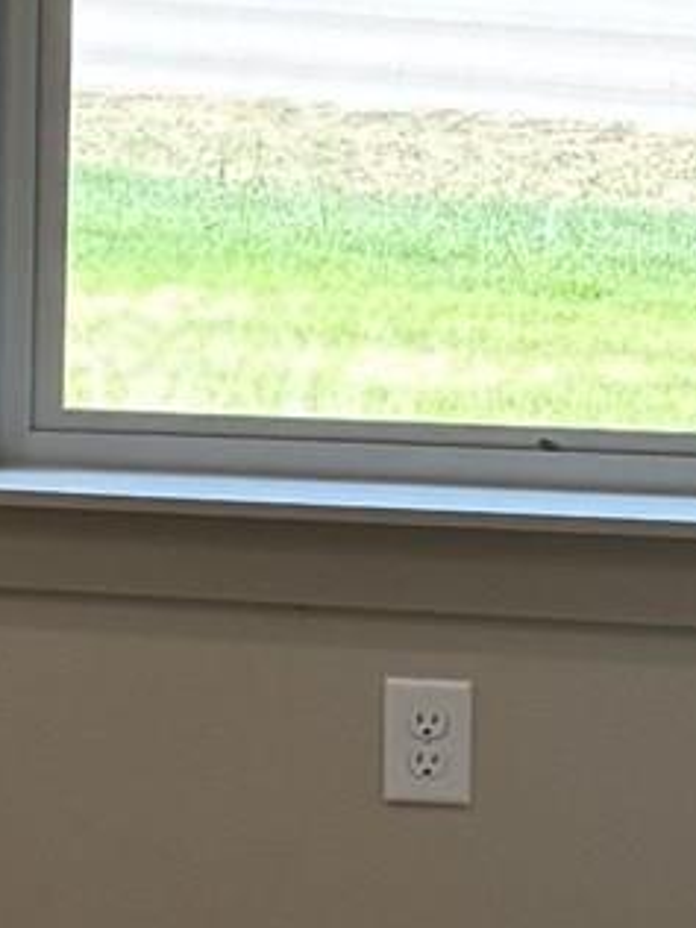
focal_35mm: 175
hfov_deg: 7.0
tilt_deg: -8.4
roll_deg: +3.1
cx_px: -1797
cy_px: 367
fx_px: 4691
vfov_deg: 11.3
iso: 100
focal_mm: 6.76
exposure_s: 1/120
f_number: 1.78
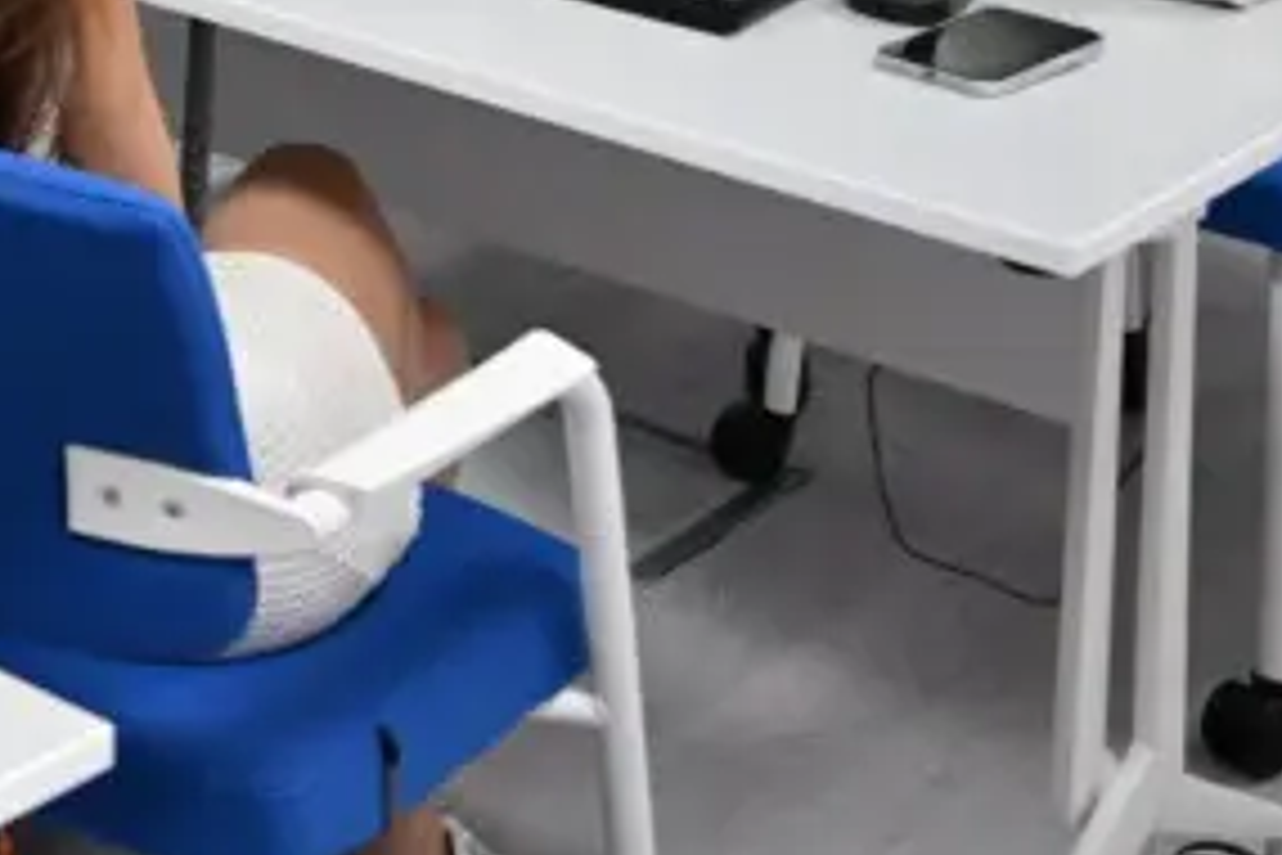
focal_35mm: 101
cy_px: -873
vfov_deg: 12.0
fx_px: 3596
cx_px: -1048
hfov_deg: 16.7
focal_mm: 24
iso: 6400
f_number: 4
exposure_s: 1/500
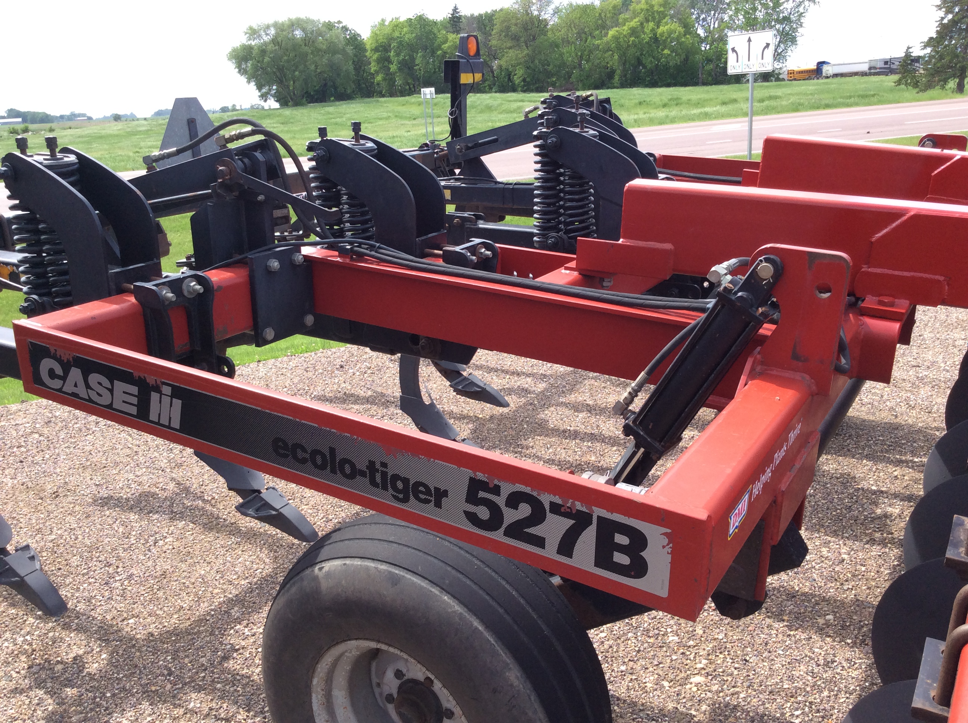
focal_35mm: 32
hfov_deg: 56.9
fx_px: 894
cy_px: 362
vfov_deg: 44.1
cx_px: 484
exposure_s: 1/534
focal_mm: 3.3
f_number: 2.4
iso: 32
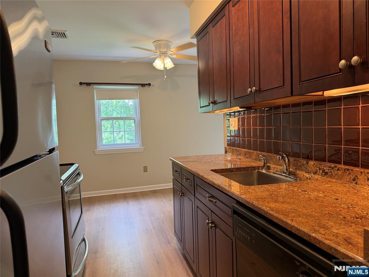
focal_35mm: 24
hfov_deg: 71.6
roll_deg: +2.5
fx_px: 256
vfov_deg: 56.8
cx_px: 184
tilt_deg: -3.6
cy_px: 138
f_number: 1.78
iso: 160
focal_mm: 6.76
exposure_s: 1/60
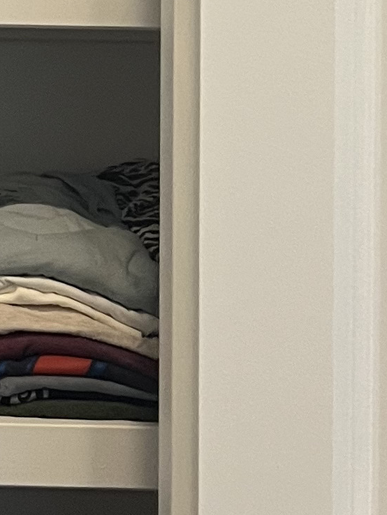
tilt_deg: +3.0
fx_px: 2115
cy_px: -60
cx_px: -356
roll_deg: +0.0
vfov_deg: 13.6
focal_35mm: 142
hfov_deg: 9.8
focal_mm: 5.7
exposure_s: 1/60
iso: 200
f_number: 1.5
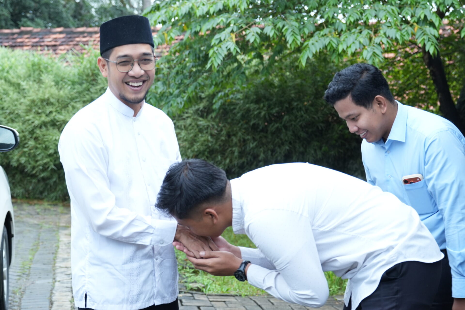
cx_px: 232
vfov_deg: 18.7
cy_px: 155
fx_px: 943
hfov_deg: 27.7
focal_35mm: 73
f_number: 4
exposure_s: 1/320
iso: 320
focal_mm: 49
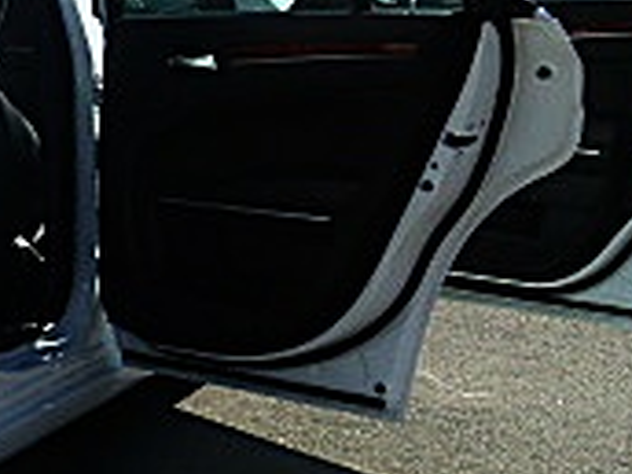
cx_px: -254
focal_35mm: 97
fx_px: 1771
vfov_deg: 15.2
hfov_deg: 18.4
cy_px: 279
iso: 64
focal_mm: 4.65
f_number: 7.8
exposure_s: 1/160
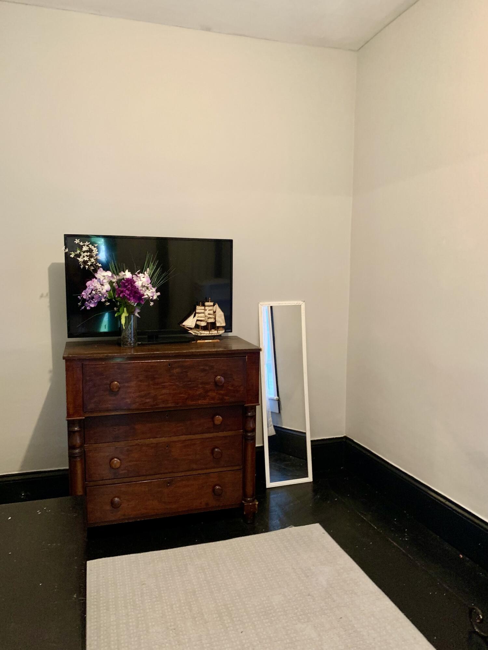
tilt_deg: -5.7
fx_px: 489
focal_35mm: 26
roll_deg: -0.3
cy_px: 325
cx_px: 244
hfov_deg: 53.1
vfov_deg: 67.3
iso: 500
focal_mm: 4.25
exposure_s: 1/30
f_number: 1.8
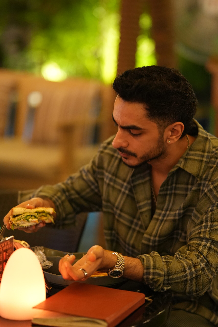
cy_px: 164
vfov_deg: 16.1
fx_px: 1153
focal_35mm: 127
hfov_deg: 10.8
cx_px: 109
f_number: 1.4
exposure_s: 1/100
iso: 2500
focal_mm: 85
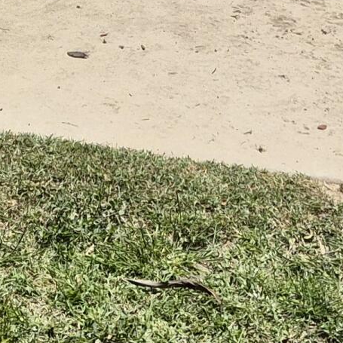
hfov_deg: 13.0
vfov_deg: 10.9
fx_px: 1502
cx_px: 151
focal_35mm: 134
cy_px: -502
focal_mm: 5.4
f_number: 1.8
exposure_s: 1/5392
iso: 80
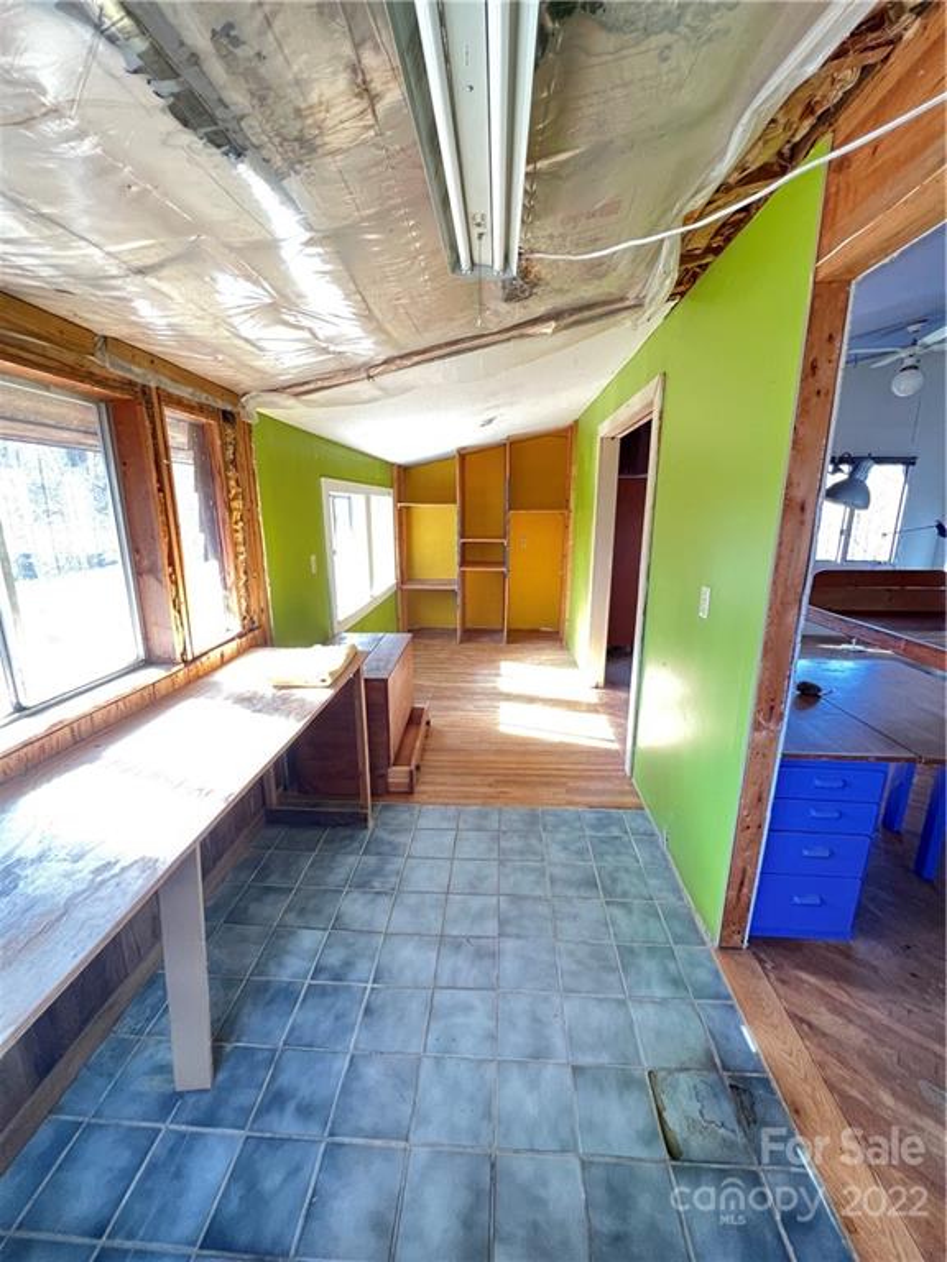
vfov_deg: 106.2
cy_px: 631
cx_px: 474
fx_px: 474
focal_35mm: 13
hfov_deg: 89.9
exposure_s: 1/60
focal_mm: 1.57
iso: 400
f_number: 1.8
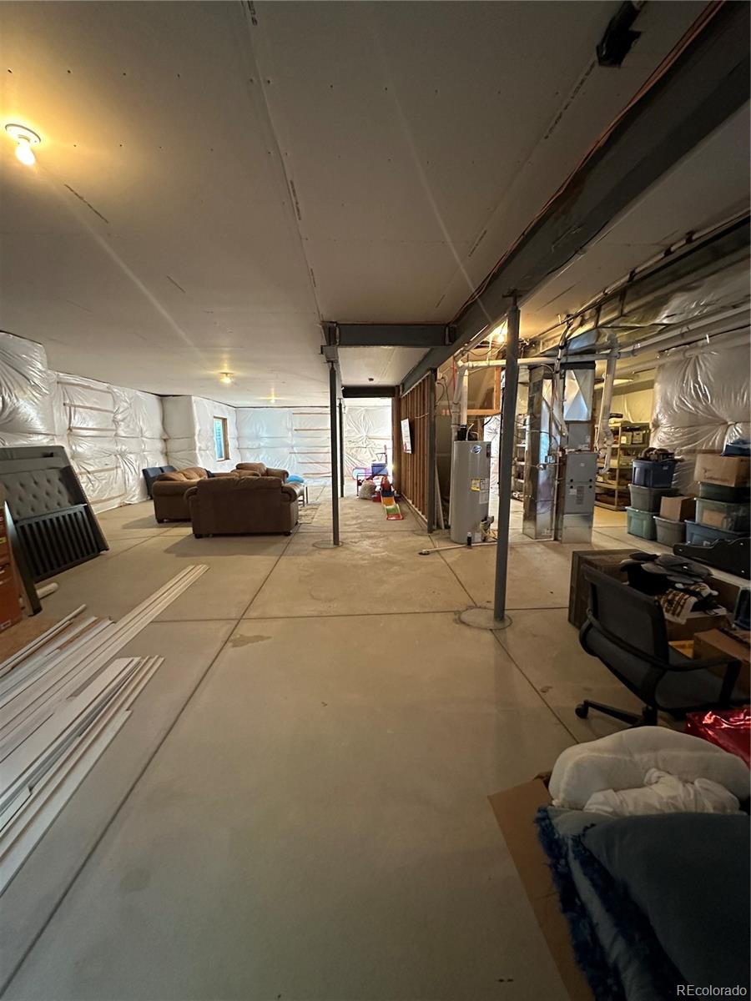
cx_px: 376
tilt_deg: -8.3
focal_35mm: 14
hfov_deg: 85.7
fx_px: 405
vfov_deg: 102.1
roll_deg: -0.3
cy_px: 500
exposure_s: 1/60
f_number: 2.2
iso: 640
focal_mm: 2.22
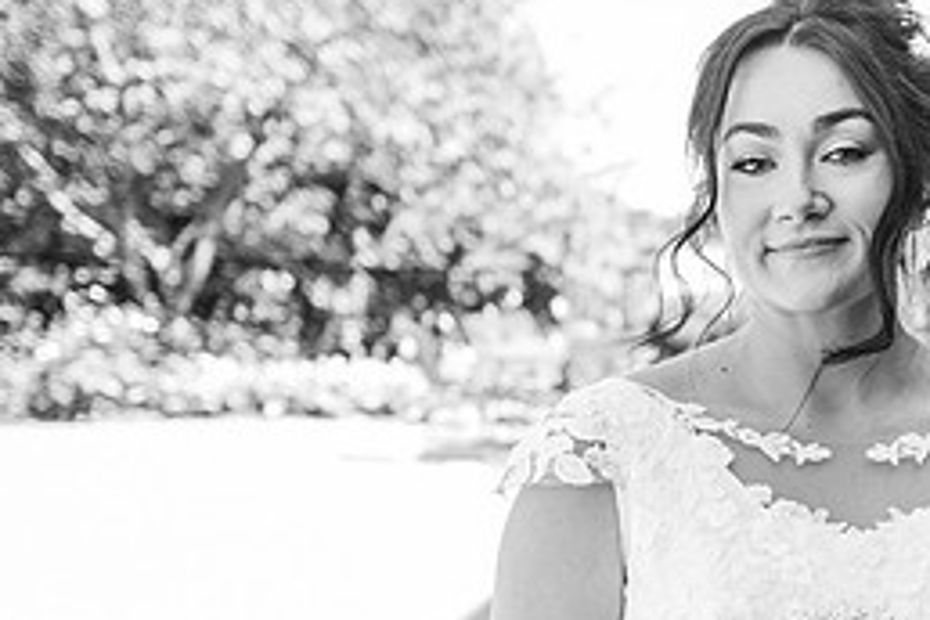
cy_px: 499
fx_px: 1395
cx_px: 800
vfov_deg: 24.6
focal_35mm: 54
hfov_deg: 35.2
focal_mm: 24
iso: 160
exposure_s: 1/500
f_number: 2.2
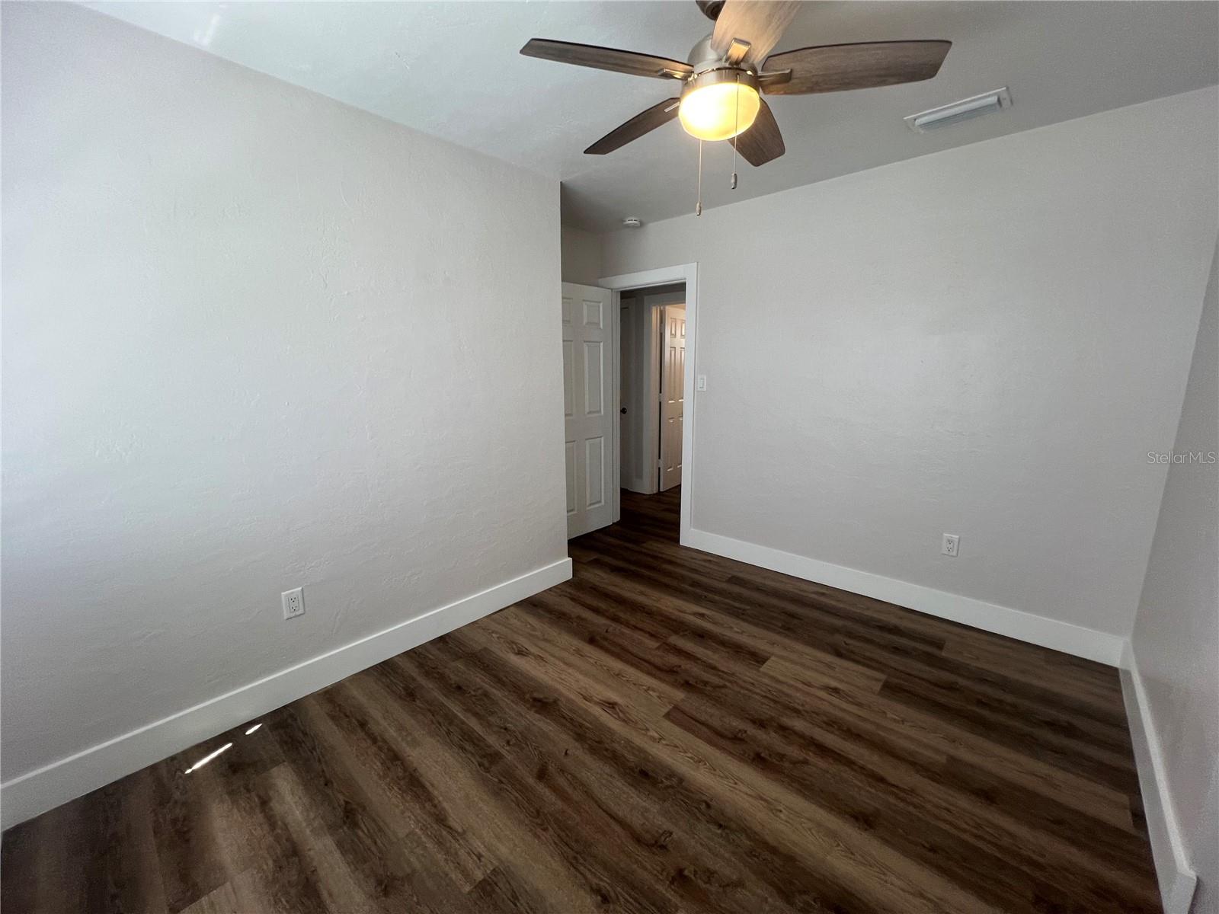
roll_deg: +0.5
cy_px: 457
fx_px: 458
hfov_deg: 106.2
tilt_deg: -12.3
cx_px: 610
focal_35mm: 13
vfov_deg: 89.9
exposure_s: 1/120
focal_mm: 1.57
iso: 64
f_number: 1.8
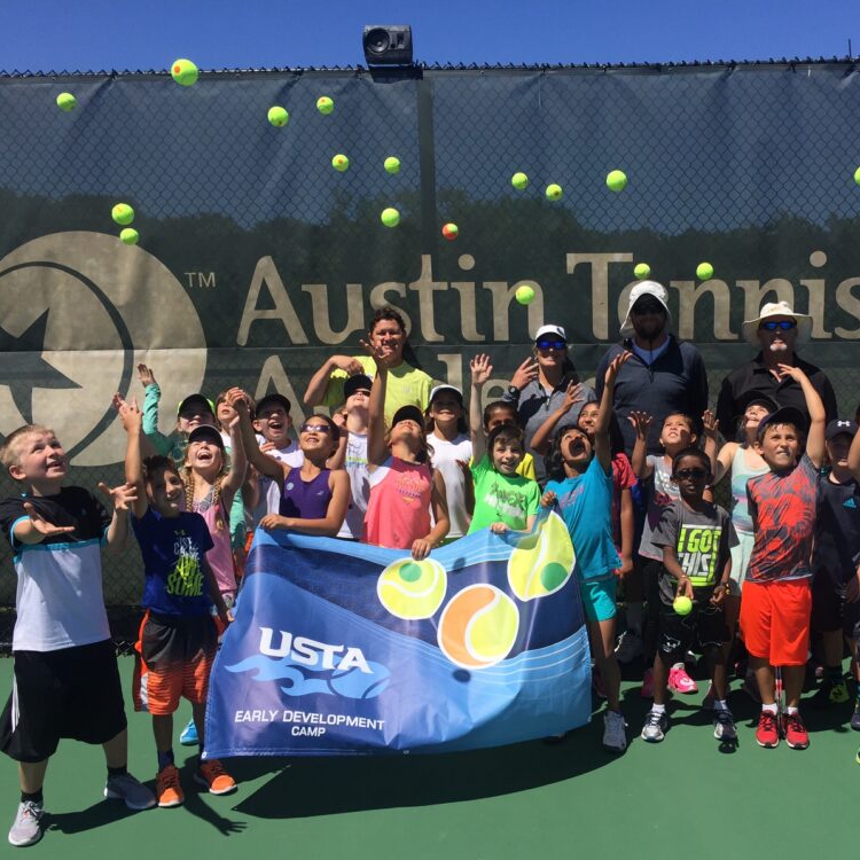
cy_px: 438
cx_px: 549
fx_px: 984
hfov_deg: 46.7
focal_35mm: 35
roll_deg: +0.3
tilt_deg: -4.6
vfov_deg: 47.2
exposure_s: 1/3049
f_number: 2.2
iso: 32
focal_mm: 4.15
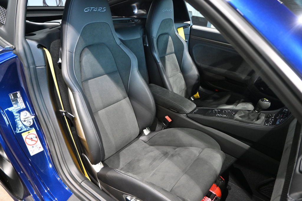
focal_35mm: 24
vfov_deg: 53.1
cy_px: 100
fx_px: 201
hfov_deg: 73.7
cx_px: 151
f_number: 3.5
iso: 3200
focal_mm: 16
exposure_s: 1/100
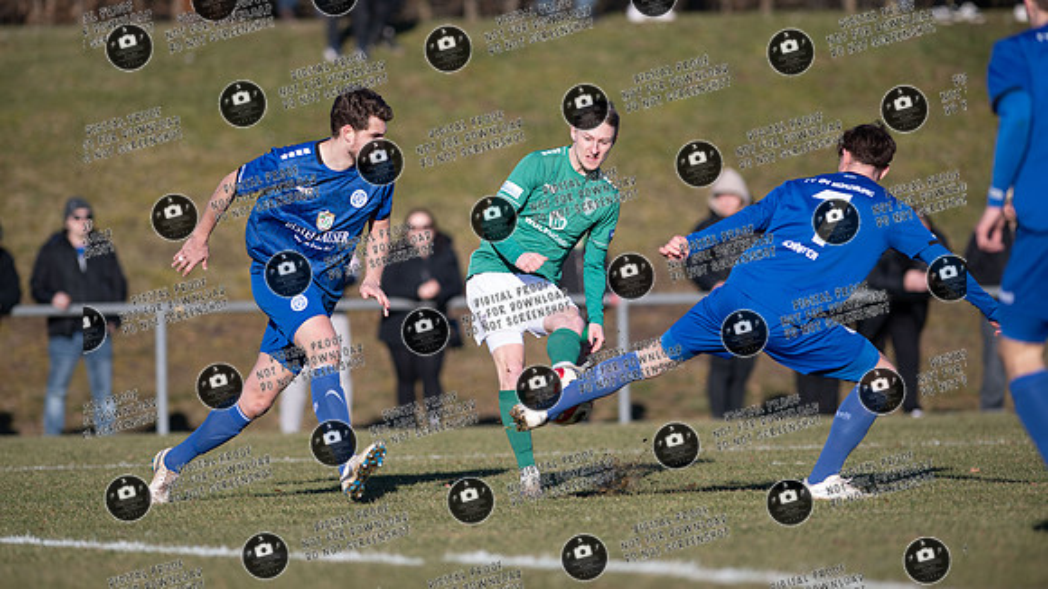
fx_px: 9246
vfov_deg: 3.6
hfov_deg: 6.5
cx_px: 493
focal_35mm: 333
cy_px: 268
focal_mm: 300
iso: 100
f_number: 3.2
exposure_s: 1/1600
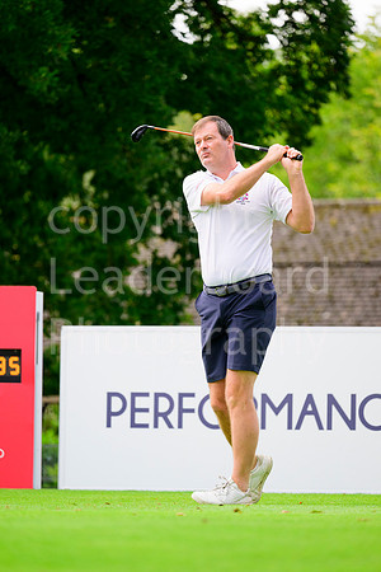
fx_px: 4603
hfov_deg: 4.7
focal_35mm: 290
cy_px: 286
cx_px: 190
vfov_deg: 7.1
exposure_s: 1/2000
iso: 1250
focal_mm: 290
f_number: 5.3
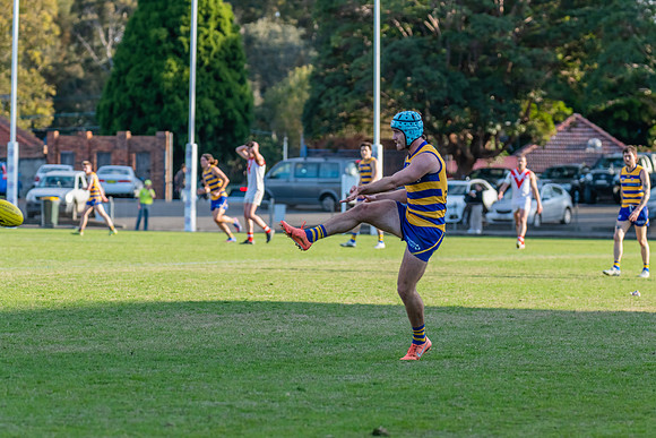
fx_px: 4122
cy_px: 236
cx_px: 353
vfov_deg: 6.1
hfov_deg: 9.1
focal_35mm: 226
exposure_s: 1/1600
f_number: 5
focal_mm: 210
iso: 800
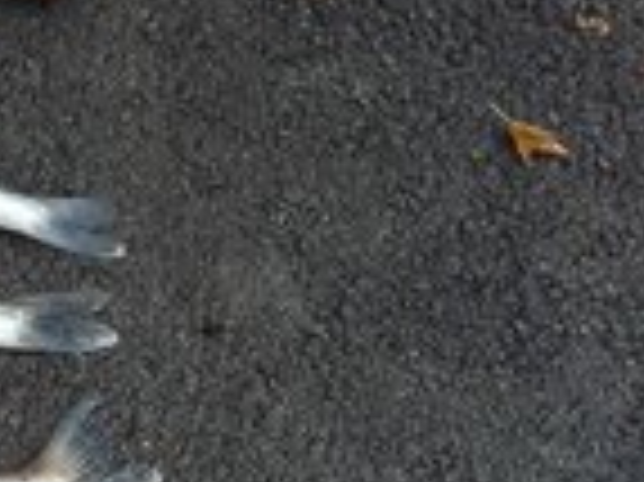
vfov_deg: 16.5
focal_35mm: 87
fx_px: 1617
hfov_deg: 20.9
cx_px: -140
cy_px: 509
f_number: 2.2
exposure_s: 1/114
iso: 50
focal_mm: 3.3
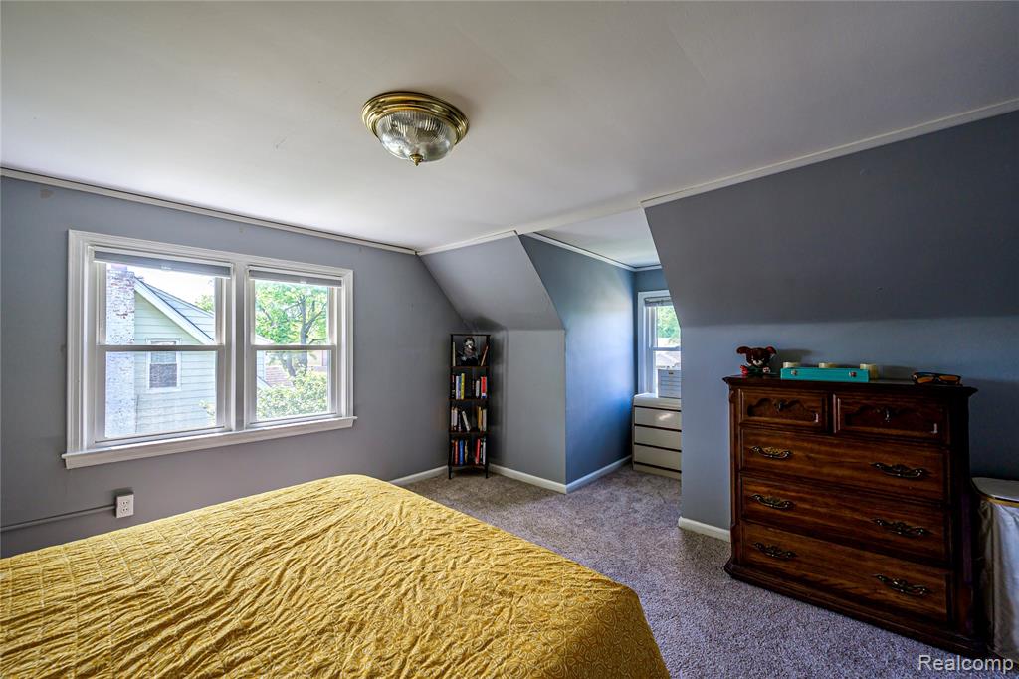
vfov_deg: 81.2
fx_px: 396
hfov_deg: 104.3
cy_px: 340
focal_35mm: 14
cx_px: 510
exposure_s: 1/30
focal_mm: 14
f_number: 8
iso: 200
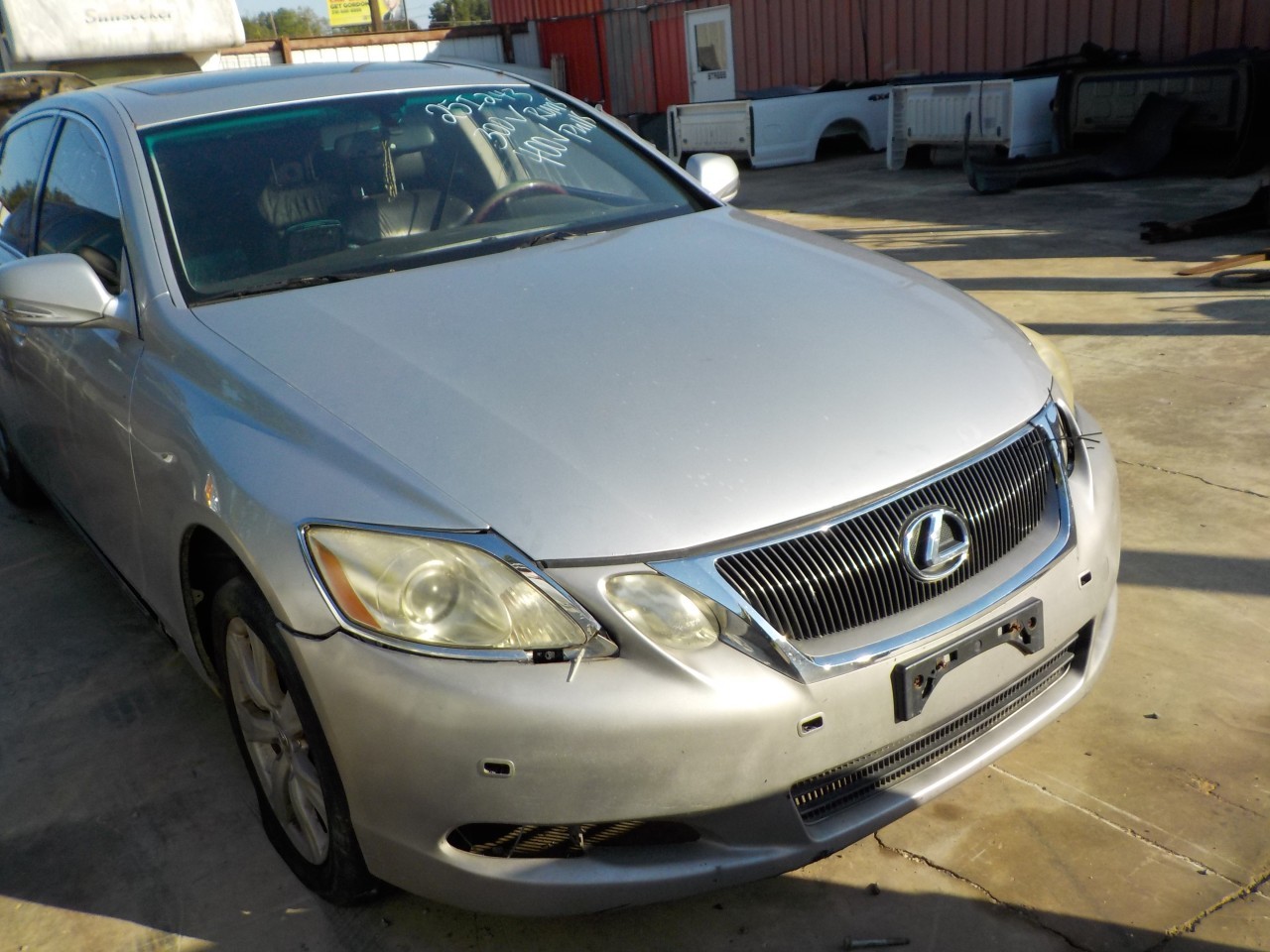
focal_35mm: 30
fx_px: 1101
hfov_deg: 60.0
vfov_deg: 46.8
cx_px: 635
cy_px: 476
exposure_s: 1/1000
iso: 125
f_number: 3.3
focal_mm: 4.1
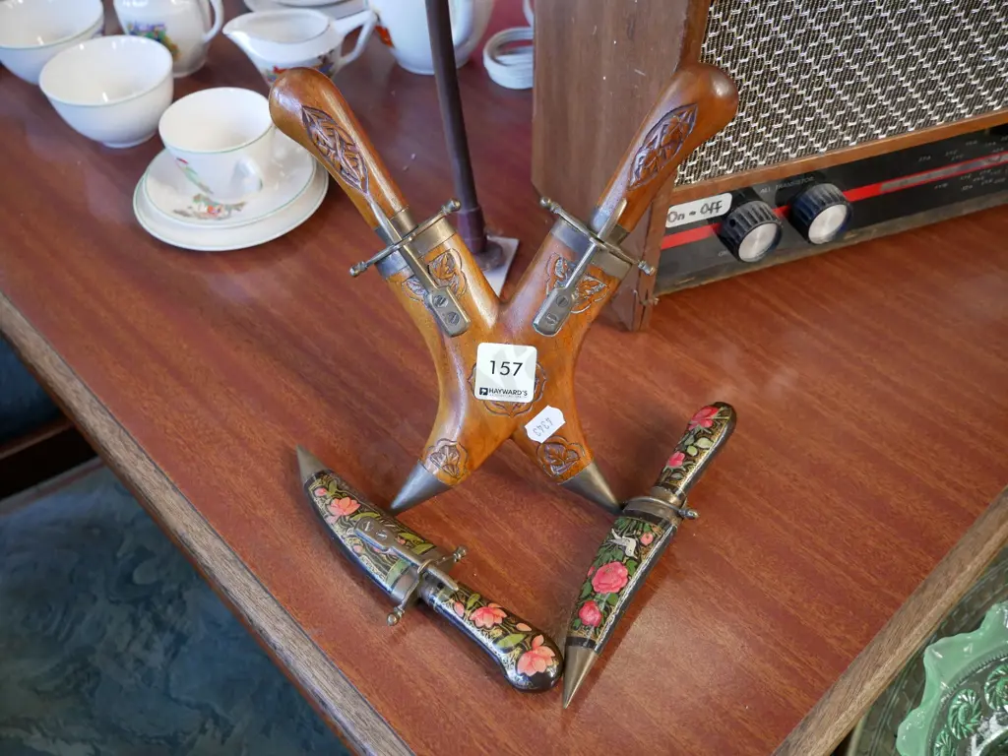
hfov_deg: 54.0
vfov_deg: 41.8
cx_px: 504
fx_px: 990
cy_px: 378
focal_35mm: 34
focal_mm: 17
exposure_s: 1/60
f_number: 4
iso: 800
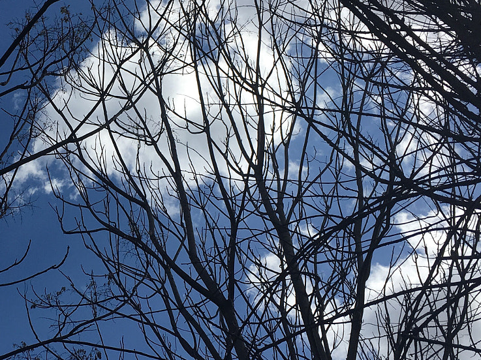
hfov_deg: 29.8
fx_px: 875
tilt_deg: +46.9
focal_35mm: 63
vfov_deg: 23.3
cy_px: 187
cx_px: 73
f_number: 2.2
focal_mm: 4.15
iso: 25
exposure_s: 1/3846
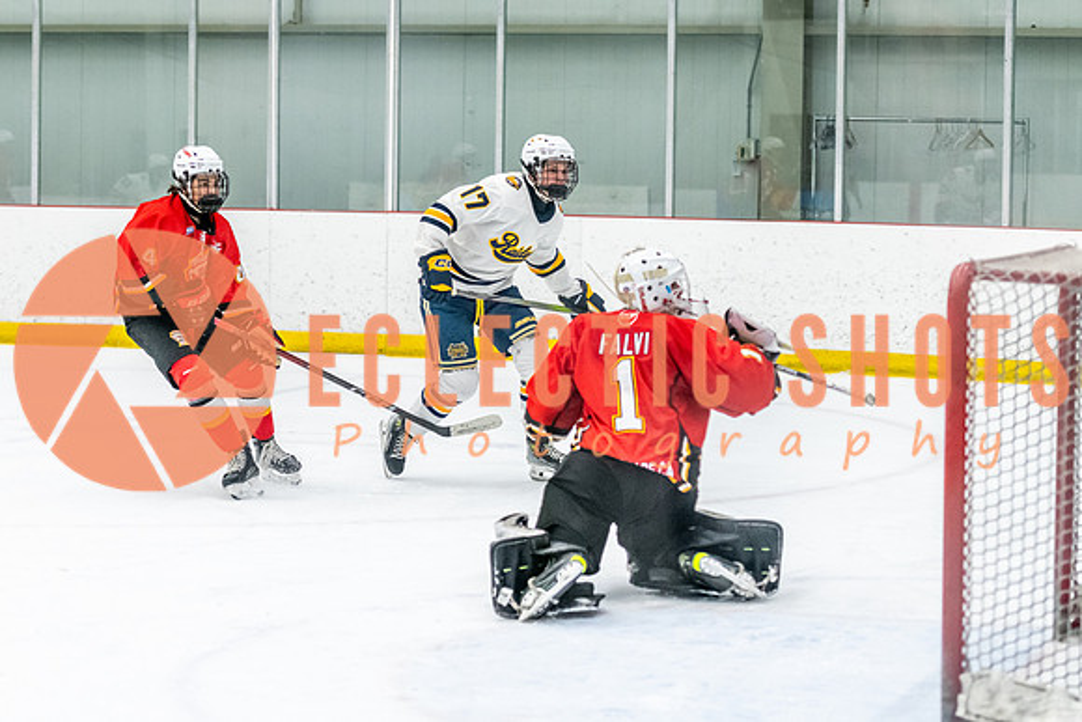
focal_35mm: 116
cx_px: 455
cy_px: 357
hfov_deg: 17.7
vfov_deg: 11.8
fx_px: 3481
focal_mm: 82
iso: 3200
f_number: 2.8
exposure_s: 1/800
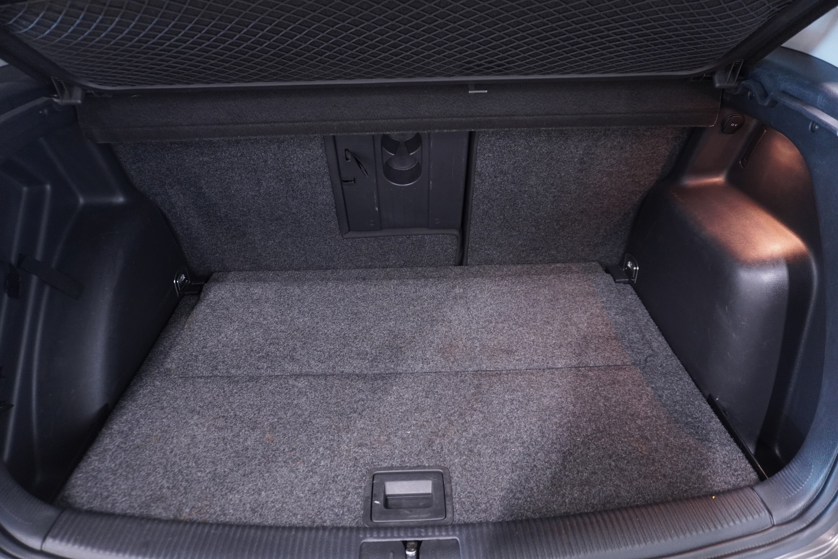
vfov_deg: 53.1
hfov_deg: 73.7
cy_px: 280
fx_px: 559
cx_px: 419
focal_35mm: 24
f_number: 3.5
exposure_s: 1/15
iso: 1000
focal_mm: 16
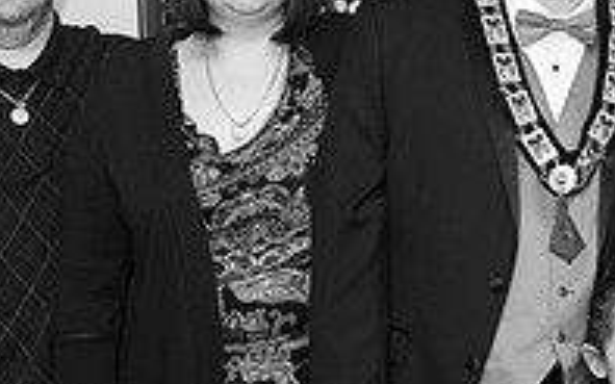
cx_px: 643
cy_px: 214
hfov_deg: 19.7
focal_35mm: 102
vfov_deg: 12.8
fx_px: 1709
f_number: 4
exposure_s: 1/200
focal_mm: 34
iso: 800
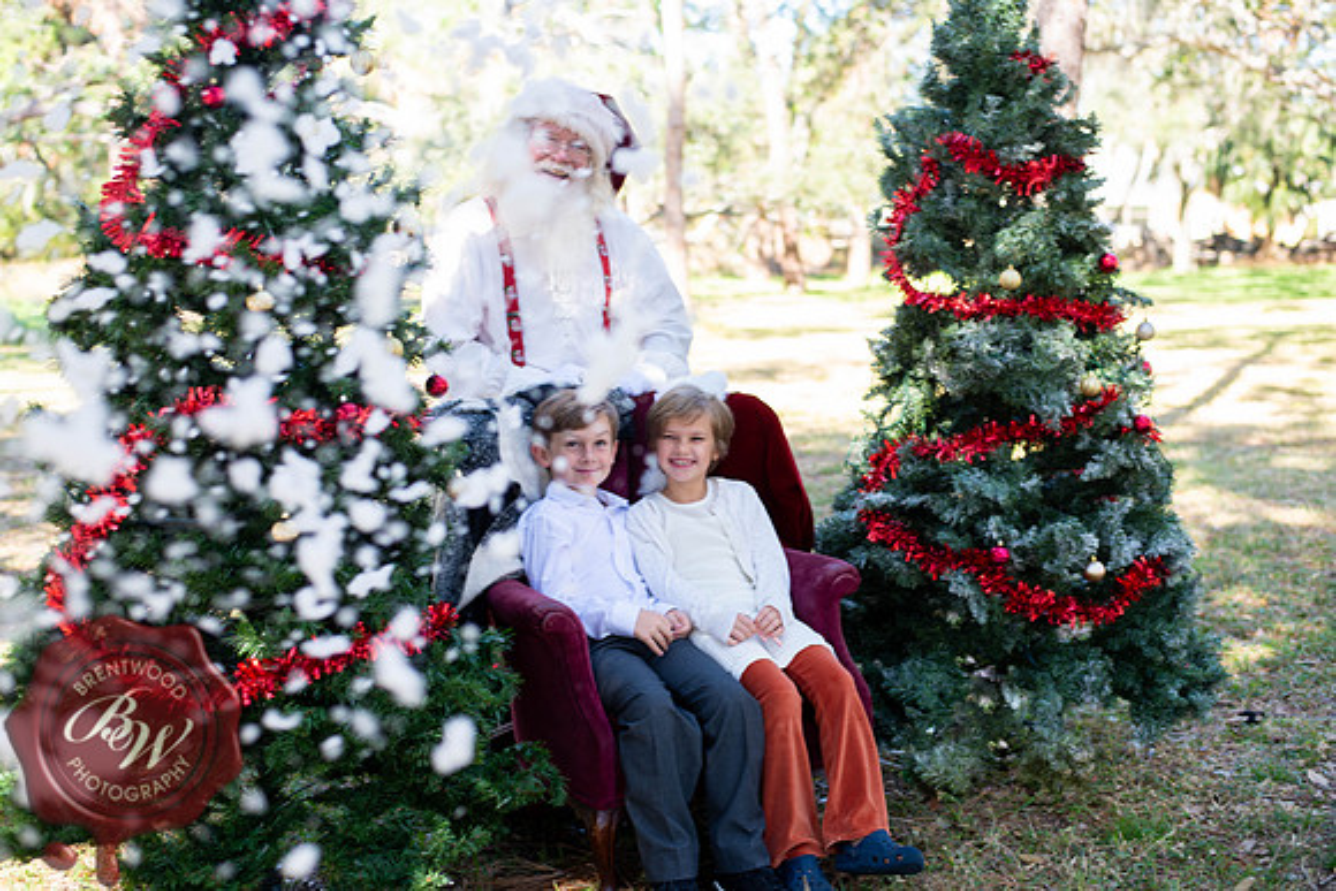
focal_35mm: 50
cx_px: 668
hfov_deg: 39.6
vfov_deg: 27.0
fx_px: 1856
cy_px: 446
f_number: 3.2
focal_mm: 50
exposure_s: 1/160
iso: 100
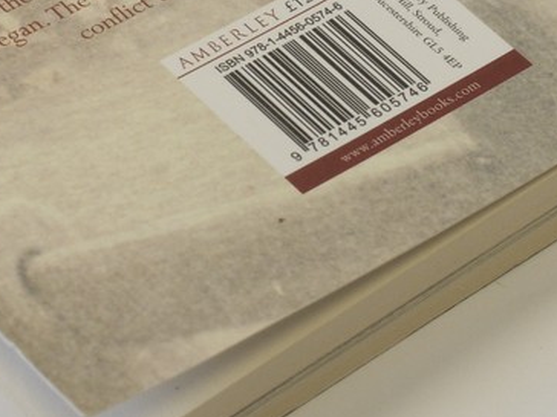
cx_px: 63
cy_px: -60
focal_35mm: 198
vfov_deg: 7.4
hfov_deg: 9.9
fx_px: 3186
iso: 250
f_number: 7.1
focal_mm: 30
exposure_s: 1/40
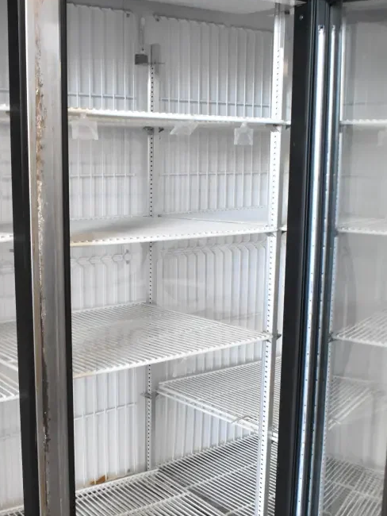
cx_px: 163
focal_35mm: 47
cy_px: 295
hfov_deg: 31.0
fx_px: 695
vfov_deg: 40.6
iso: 6400
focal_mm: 23
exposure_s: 1/200
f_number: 7.1
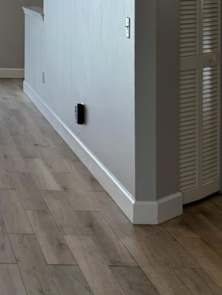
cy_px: 0
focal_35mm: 91
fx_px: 777
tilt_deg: -2.6
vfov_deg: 20.8
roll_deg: +0.6
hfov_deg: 14.8
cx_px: -138
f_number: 1.78
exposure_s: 1/219
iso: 64
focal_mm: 6.76
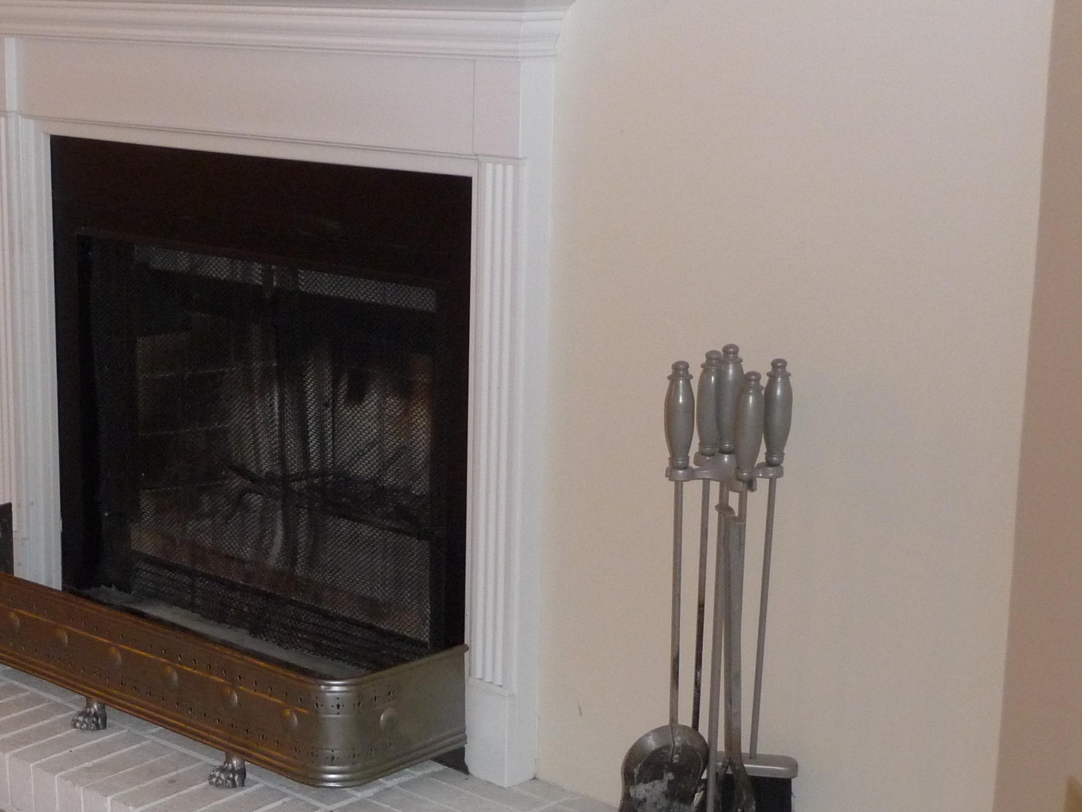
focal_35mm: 68
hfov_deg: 28.1
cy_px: 441
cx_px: 248
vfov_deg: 21.6
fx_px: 2126
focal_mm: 7.1
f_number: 4
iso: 400
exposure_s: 1/30
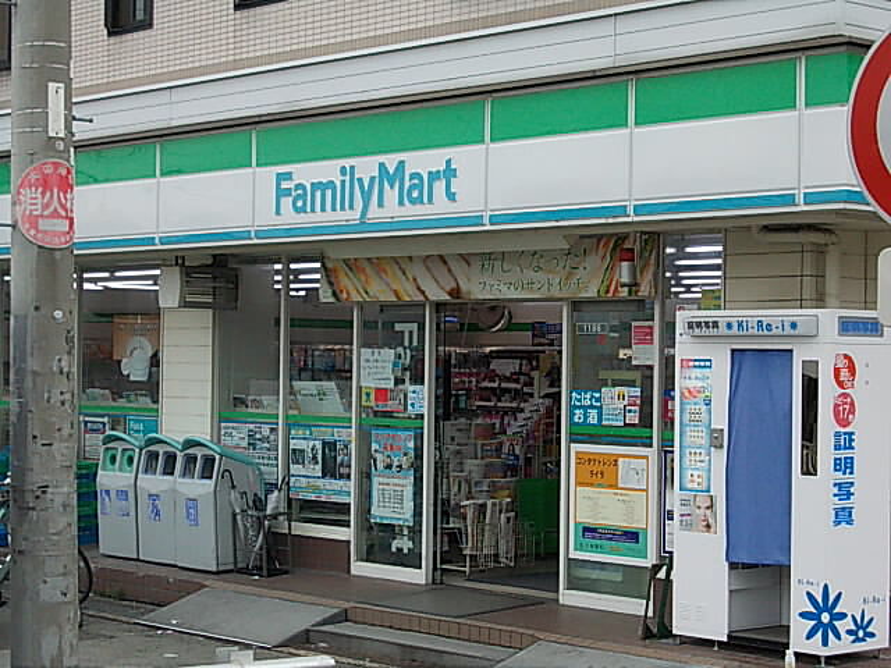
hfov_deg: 23.8
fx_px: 2111
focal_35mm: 82
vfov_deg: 18.0
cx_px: 446
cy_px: 334
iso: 200
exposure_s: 1/400
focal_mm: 11.6
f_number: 4.8
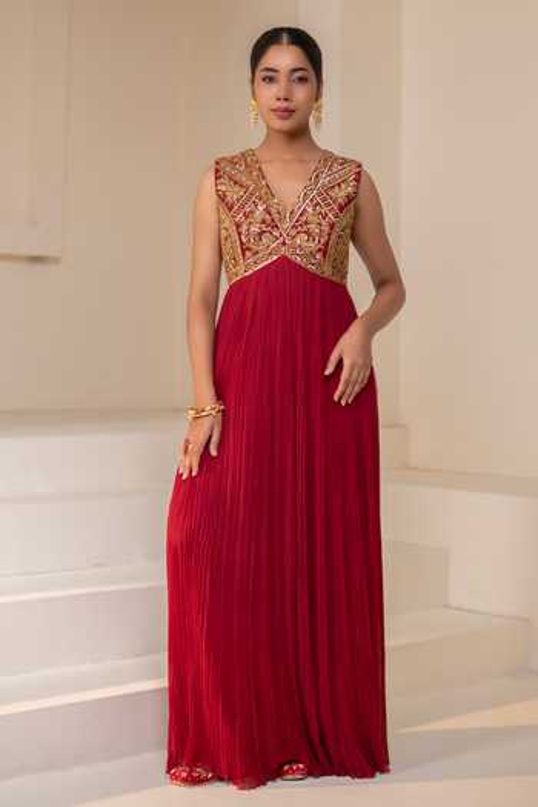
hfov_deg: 27.0
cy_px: 404
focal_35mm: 50
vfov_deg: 39.6
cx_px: 269
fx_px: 1121
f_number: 2.5
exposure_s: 1/160
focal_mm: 50
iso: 500
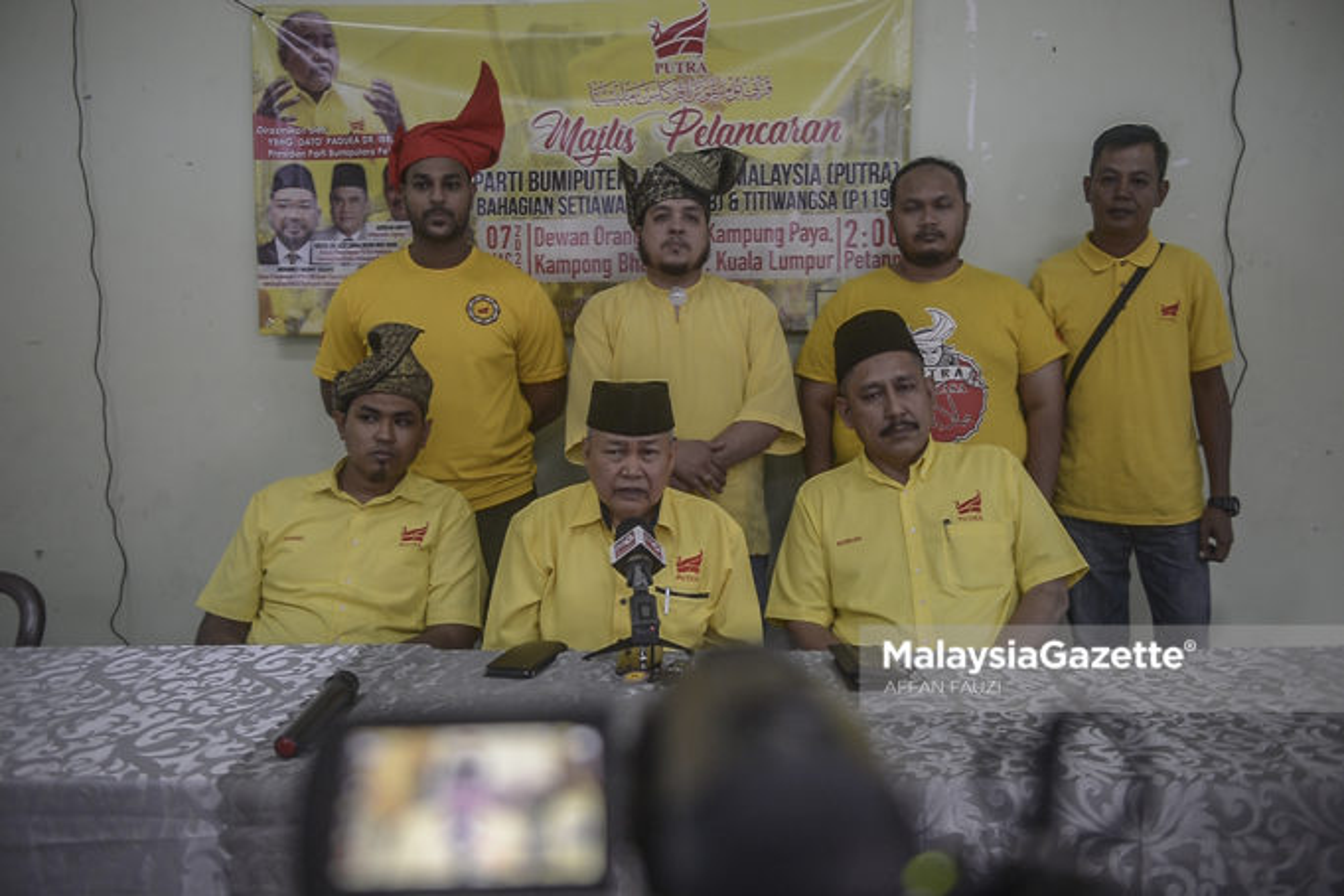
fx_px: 1195
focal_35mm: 32
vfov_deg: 41.1
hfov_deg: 58.7
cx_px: 672
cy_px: 448
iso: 1000
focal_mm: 32
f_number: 2.8
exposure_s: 1/125
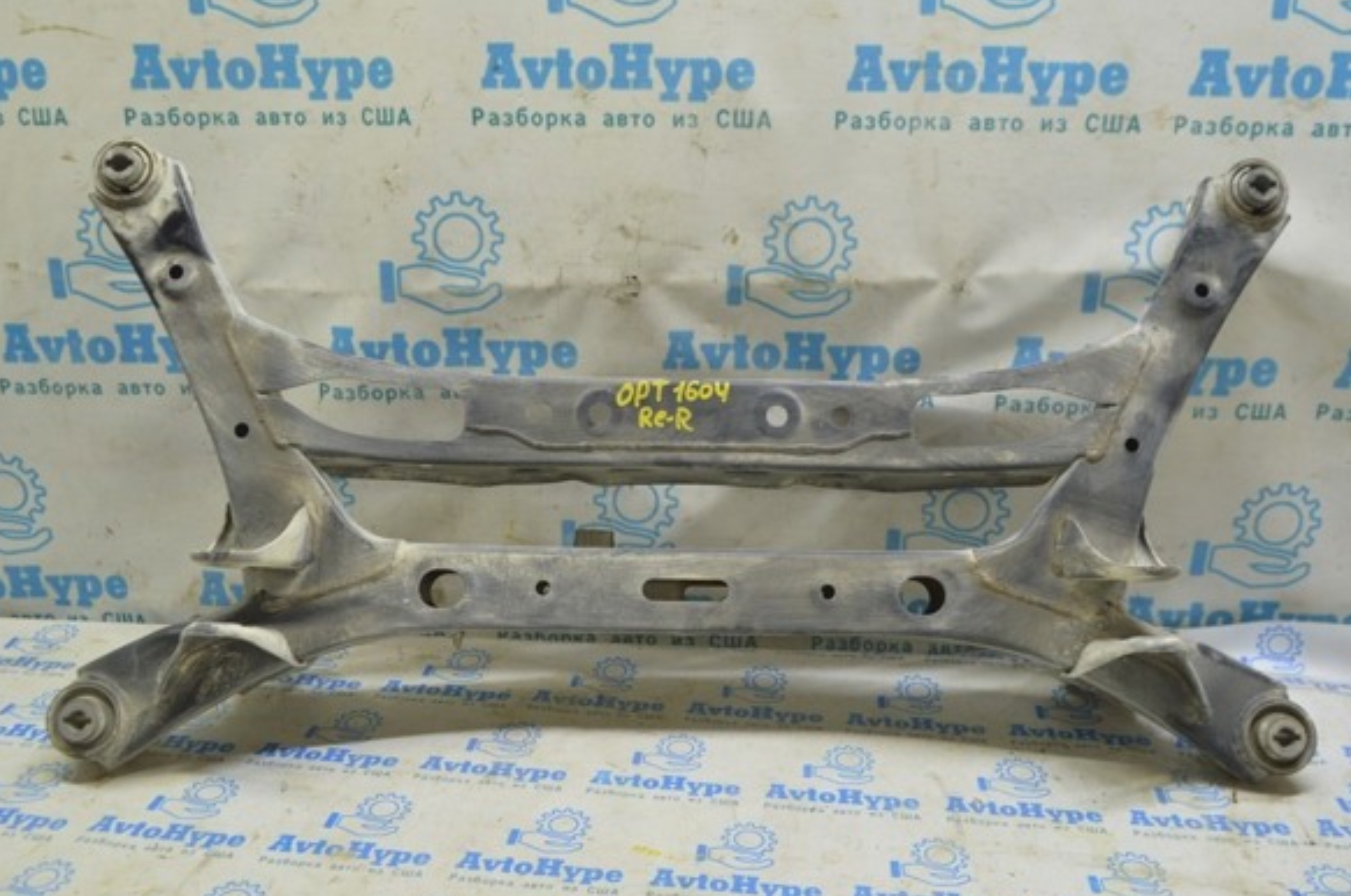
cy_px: 438
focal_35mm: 33
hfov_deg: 57.3
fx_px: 1236
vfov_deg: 39.8
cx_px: 662
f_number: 5.6
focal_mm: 20
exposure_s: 1/20
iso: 400
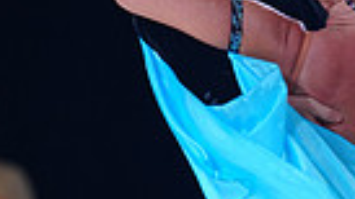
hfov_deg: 2.4
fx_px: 8329
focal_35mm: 885
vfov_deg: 1.4
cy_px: 333
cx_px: 281
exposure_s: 1/500
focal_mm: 200
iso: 800
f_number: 2.8
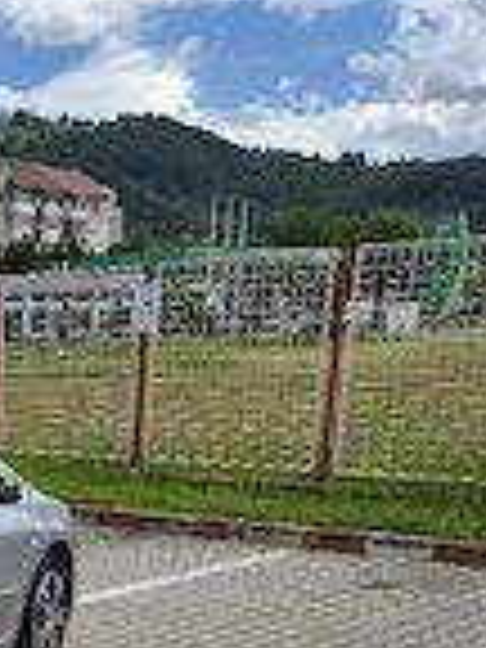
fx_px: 1198
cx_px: -171
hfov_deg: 20.6
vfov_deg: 27.5
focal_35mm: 64
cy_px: 724
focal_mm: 5.4
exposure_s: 1/10000
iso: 80
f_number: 1.8
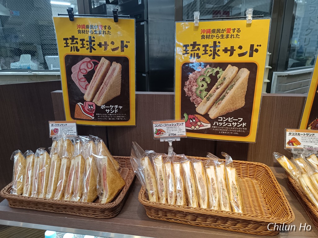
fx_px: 220
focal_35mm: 24
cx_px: 159
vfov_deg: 56.8
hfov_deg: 71.6
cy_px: 119
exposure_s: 1/100
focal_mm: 6.14
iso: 561
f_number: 1.65
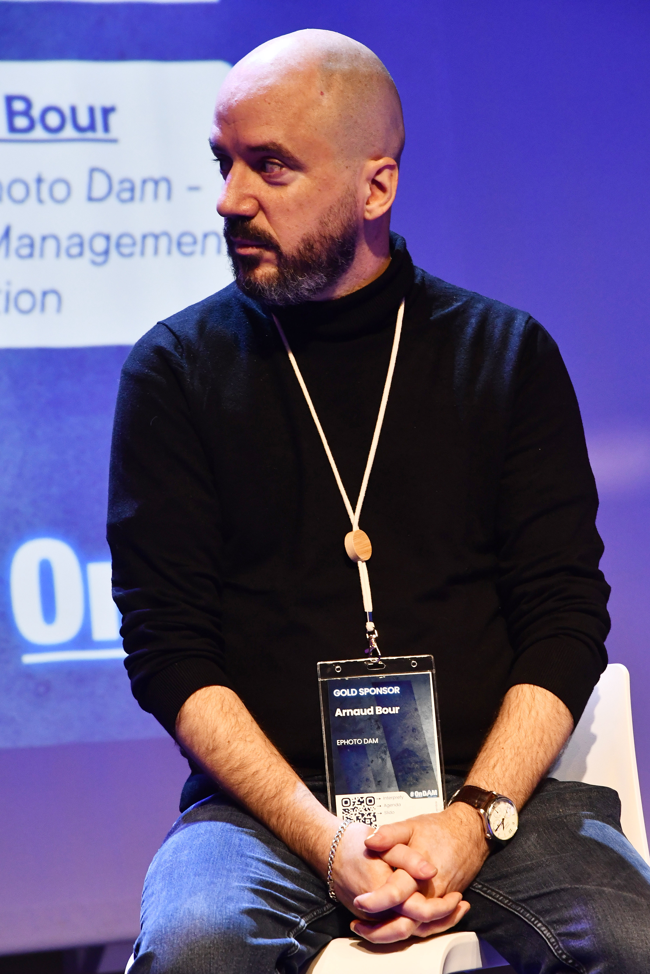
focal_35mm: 120
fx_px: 3250
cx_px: 325
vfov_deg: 17.1
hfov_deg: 11.4
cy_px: 487
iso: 1600
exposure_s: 1/80
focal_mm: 80
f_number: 5.6
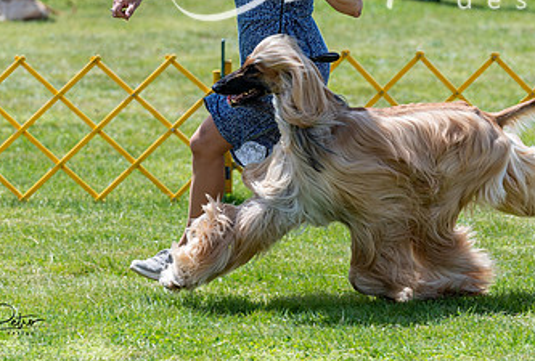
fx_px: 4223
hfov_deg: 7.2
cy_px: 59
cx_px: 335
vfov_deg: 4.9
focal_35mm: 283
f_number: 3.5
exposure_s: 1/1000
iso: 100
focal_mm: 127
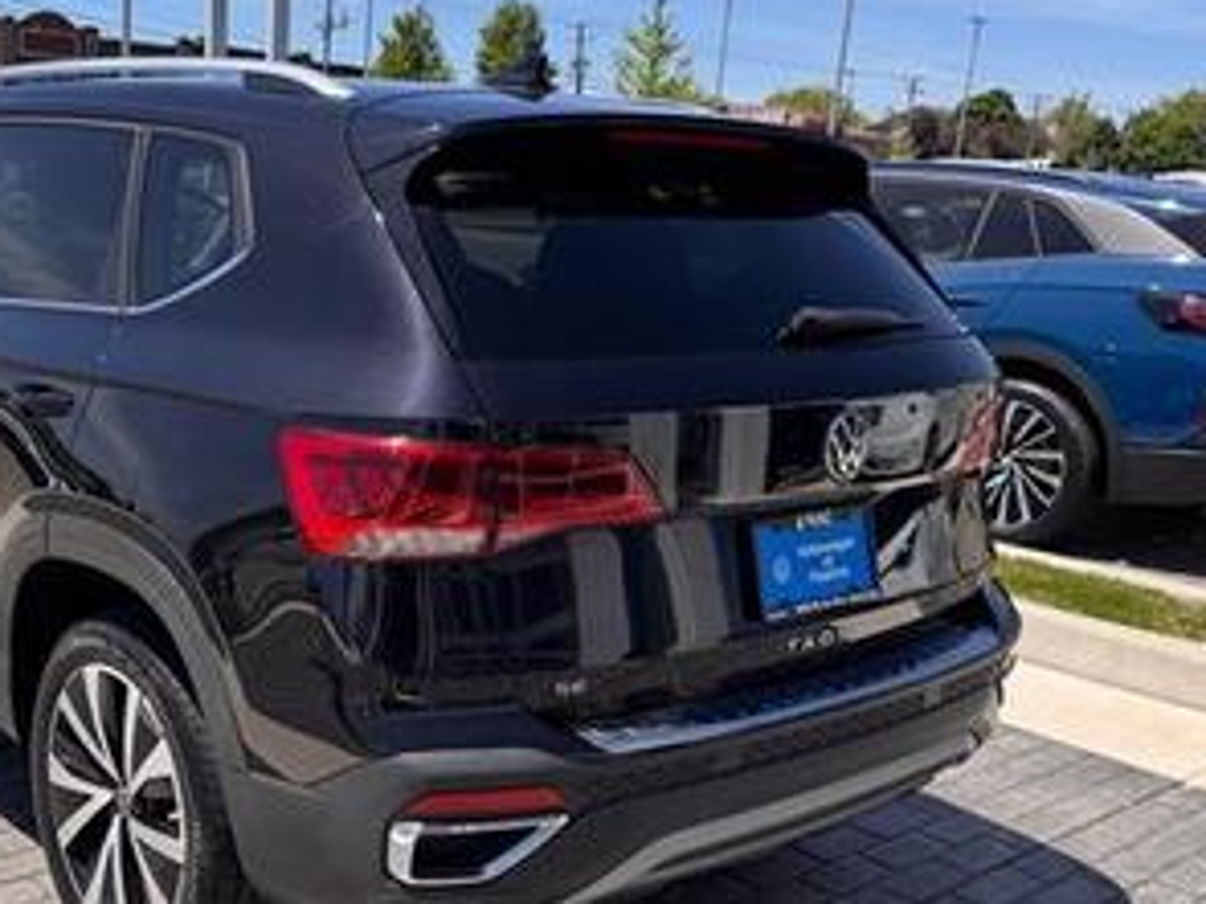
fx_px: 1428
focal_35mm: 41
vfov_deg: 35.0
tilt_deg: -15.2
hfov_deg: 44.7
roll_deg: -3.3
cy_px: 540
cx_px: 352
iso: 80
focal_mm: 6.76
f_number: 1.78
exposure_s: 1/3413
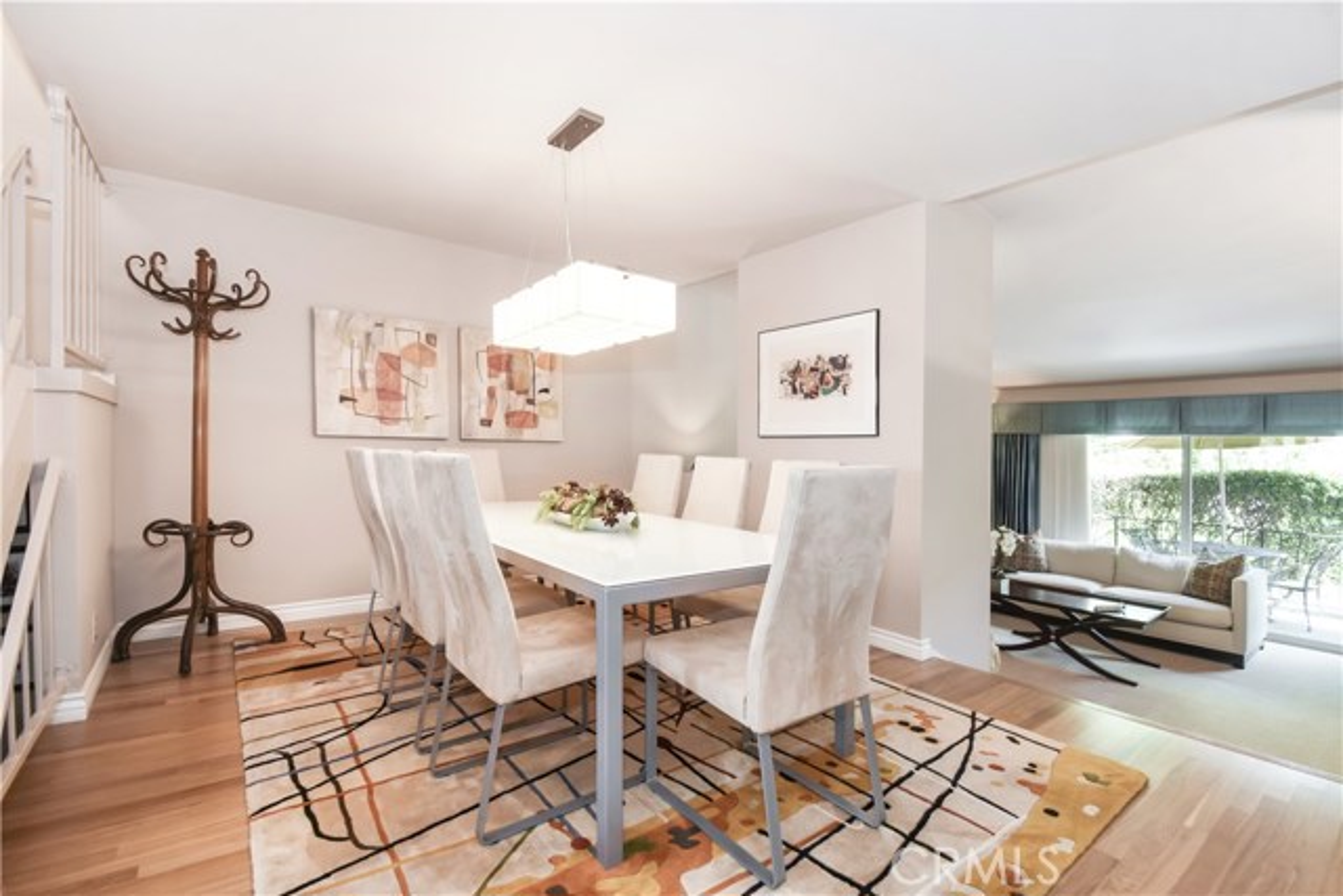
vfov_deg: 77.4
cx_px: 672
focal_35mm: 15
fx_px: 560
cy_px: 448
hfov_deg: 100.4
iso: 320
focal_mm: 10
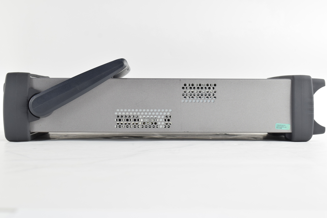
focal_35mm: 72
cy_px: 109
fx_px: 654
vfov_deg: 18.9
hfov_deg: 28.1
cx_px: 164
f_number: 10
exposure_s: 1/30
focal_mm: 48
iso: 500
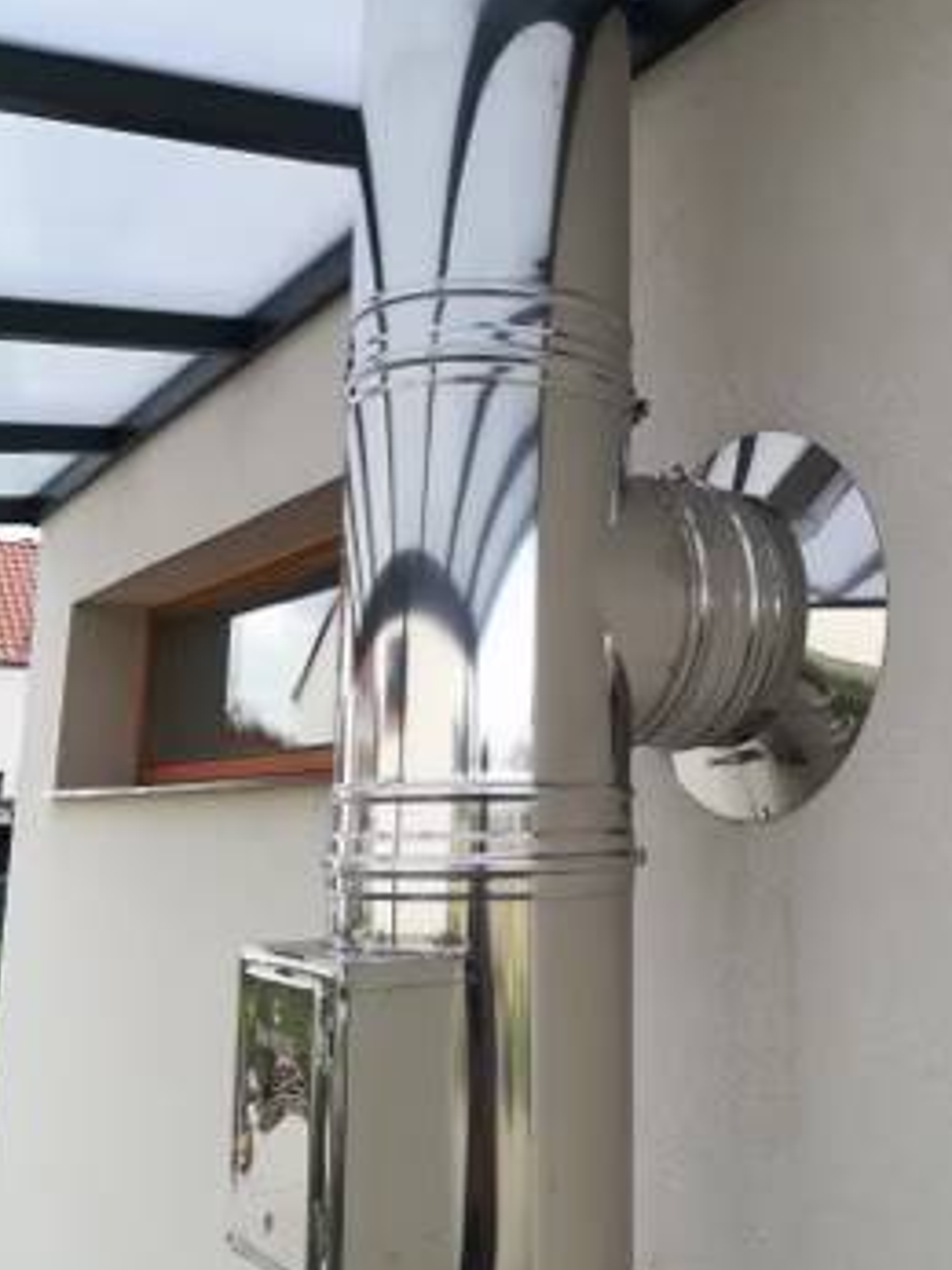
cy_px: 549
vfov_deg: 51.2
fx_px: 1321
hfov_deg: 39.1
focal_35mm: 36
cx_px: 641
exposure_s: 1/258
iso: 50
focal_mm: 3.83
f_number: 2.2
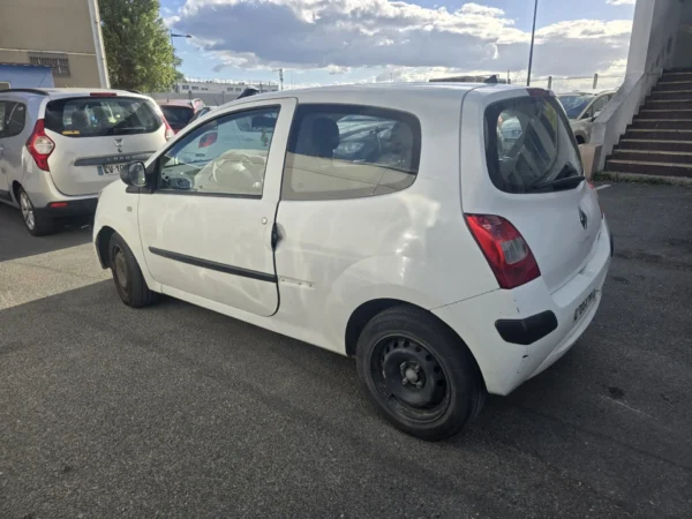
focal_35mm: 23
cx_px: 346
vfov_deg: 58.9
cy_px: 260
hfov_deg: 73.9
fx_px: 460
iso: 12
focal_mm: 6.3
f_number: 1.7
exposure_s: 1/616
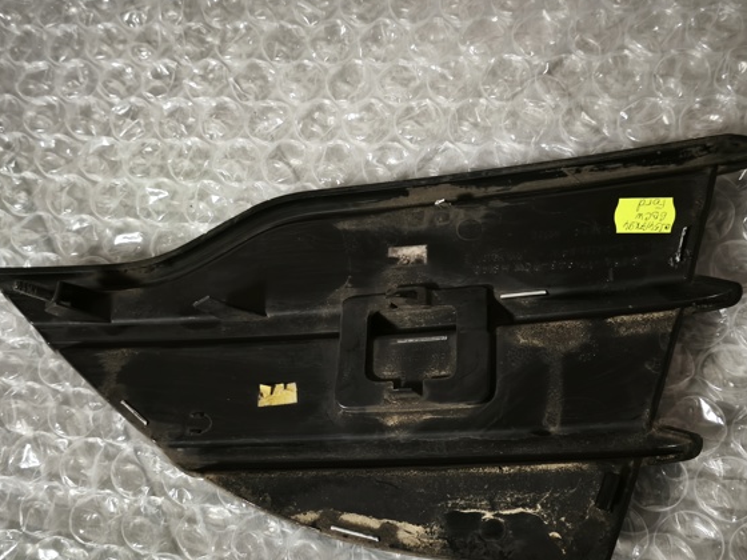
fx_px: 863
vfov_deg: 35.9
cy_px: 305
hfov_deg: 46.7
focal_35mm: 40
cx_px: 418
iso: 800
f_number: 1.7
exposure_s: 1/33.3
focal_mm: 5.35
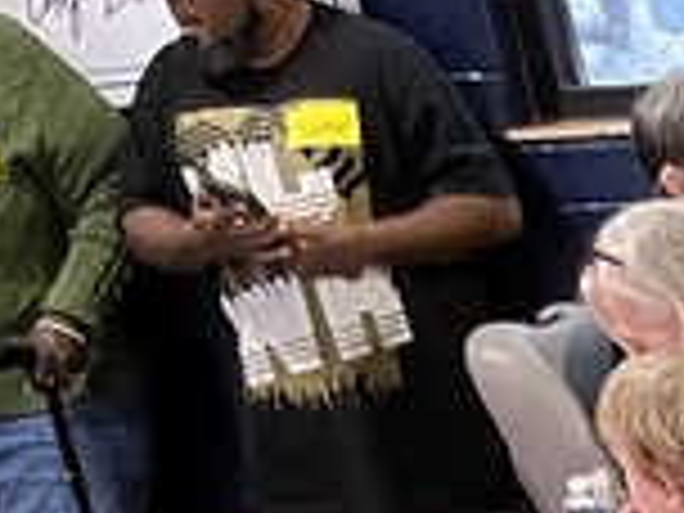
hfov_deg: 9.1
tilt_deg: -27.2
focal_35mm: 175
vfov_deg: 7.3
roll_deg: +4.3
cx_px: 2034
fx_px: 3458
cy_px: 1634
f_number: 1.6
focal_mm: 5.1
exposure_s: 1/60
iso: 320
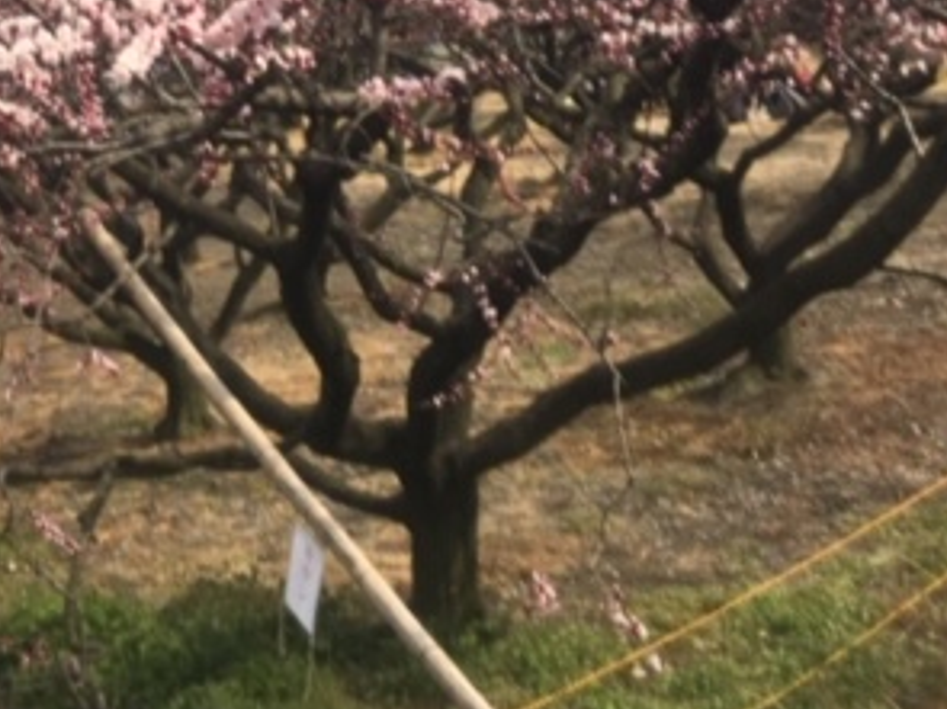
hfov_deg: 30.0
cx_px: 180
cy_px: 19
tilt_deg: -14.0
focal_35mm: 63
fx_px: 1723
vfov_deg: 22.5
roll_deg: +0.2
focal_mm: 4.15
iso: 25
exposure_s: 1/1748
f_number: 2.2
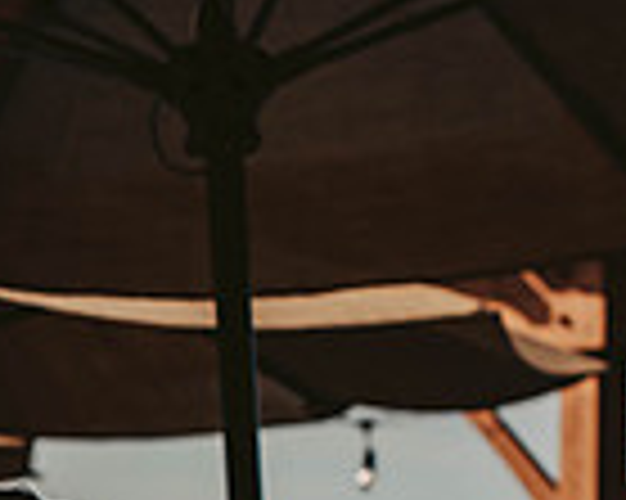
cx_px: -162
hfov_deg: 9.1
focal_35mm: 210
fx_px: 3888
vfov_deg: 7.2
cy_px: 755
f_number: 4
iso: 200
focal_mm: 50
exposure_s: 1/1000
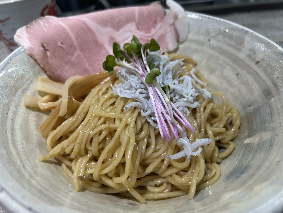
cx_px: 142
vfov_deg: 53.1
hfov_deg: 67.3
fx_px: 213
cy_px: 106
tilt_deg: -43.4
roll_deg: +3.3
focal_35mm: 26
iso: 32
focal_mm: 5.7
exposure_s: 1/117
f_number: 1.5
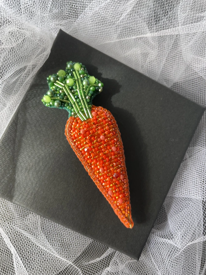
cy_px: 138
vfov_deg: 67.3
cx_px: 103
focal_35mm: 26
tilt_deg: -78.4
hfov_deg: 53.1
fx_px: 206
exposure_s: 1/121
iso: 50
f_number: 1.6
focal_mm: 4.2
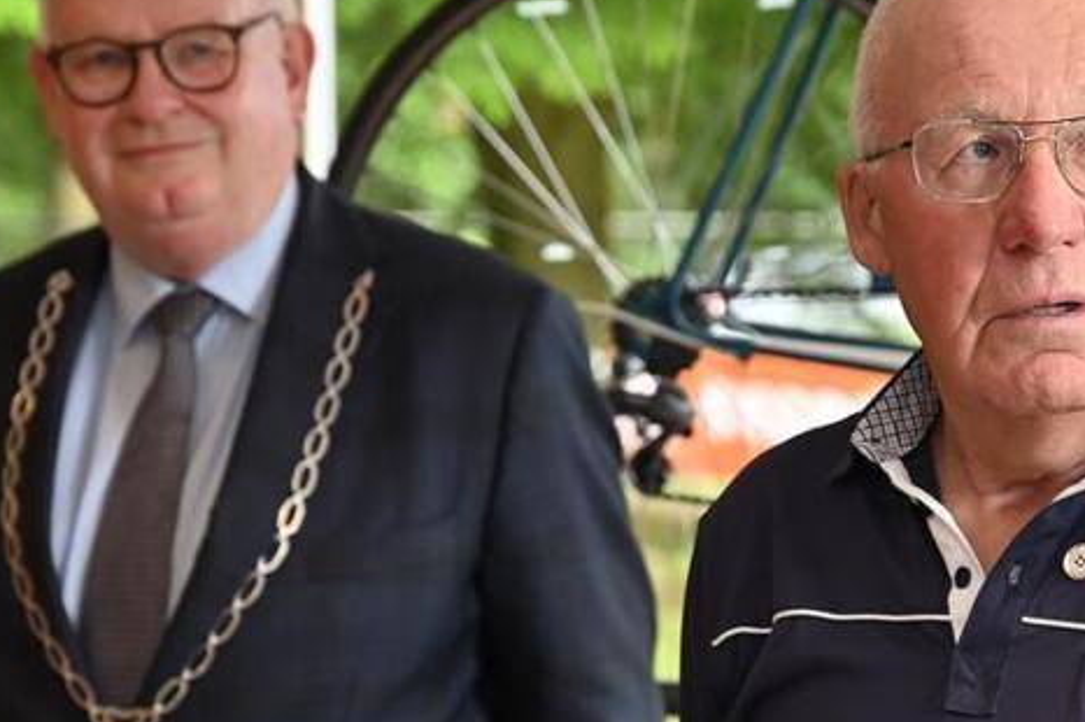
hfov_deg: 13.8
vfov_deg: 9.2
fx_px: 4487
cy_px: 546
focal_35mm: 149
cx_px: 643
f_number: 4
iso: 900
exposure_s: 1/60
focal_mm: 70
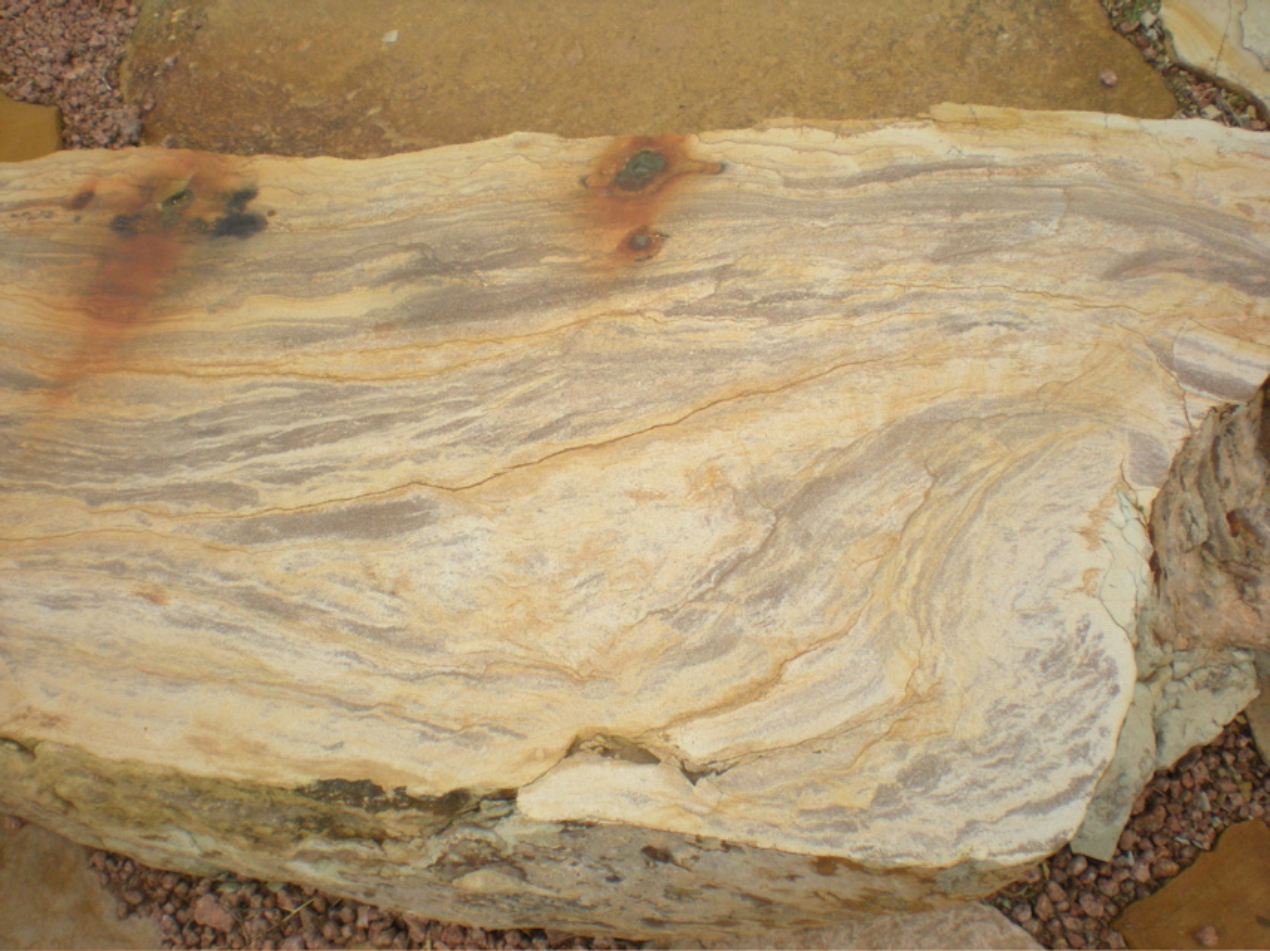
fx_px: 1394
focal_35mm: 38
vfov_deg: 37.7
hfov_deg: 49.0
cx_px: 635
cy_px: 476
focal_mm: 6.3
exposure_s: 1/595
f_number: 4.6
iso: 200
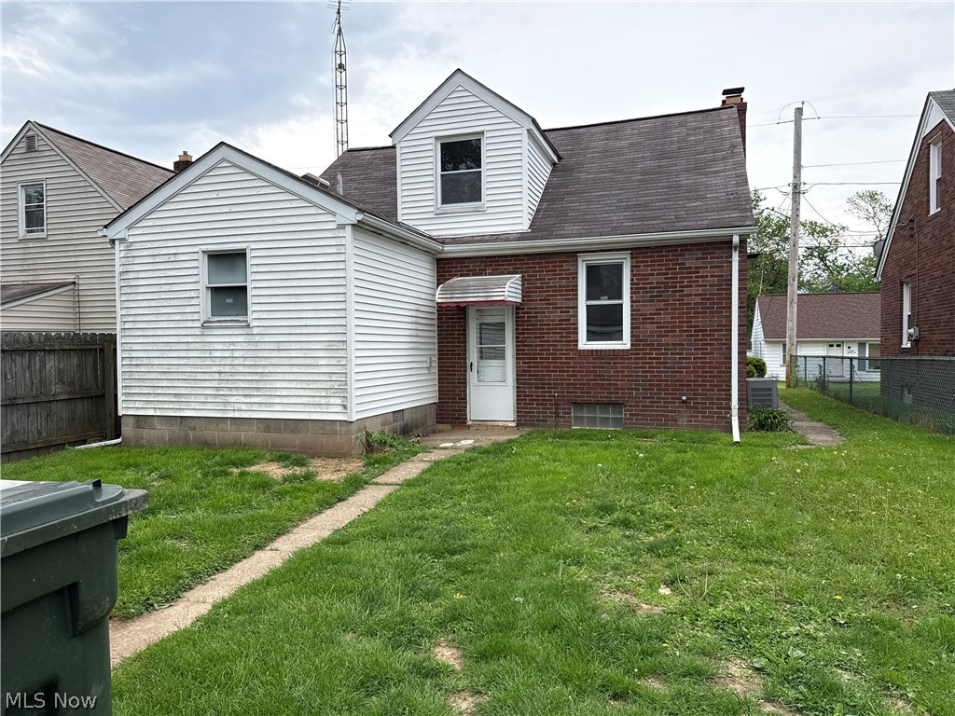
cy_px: 358
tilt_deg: -1.1
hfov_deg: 71.6
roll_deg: +0.1
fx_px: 662
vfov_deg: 56.8
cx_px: 478
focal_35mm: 24
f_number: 1.78
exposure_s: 1/3759
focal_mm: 6.76
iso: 125
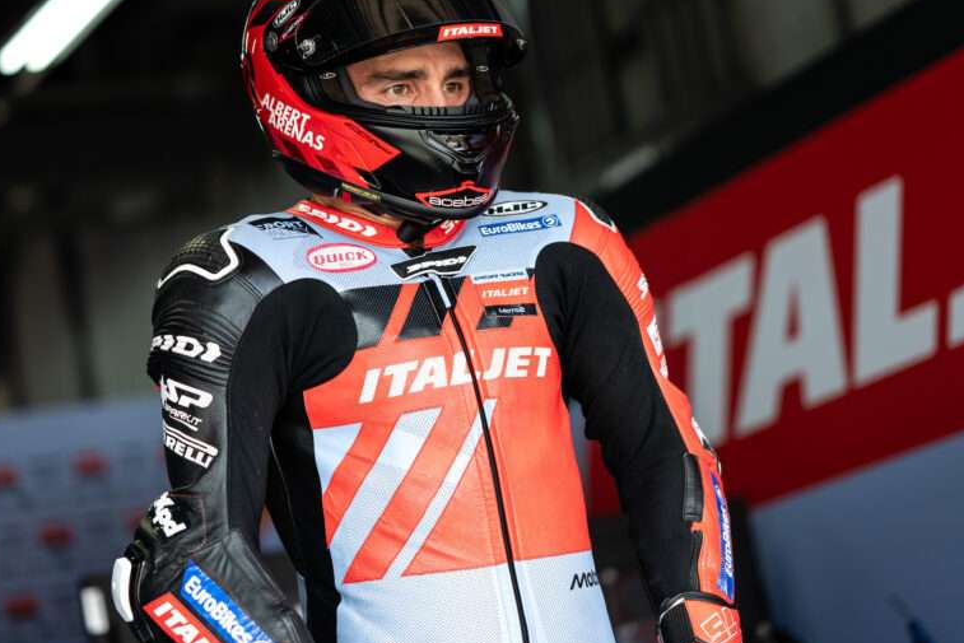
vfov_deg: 11.9
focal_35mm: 115
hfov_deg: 17.8
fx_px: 3080
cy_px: 240
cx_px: 374
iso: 640
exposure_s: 1/640
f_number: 1.8
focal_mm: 85
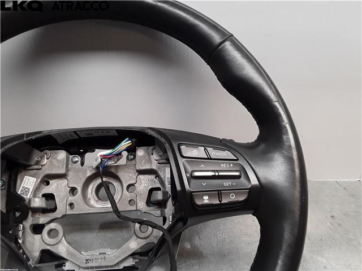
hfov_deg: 63.4
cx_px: 181
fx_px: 293
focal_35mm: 28
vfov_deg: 49.7
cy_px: 136
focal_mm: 2.91
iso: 80
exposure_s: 1/100
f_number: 1.9
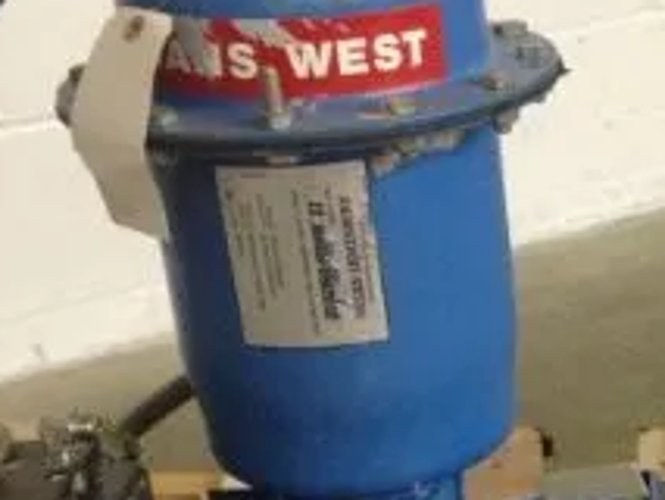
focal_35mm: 105
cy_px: 506
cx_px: 690
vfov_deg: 13.9
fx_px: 2018
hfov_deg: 18.2
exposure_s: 1/20
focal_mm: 4.28
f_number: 2.4
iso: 160
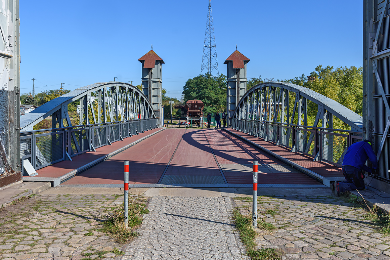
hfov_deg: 60.3
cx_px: 191
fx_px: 336
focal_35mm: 31
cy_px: 133
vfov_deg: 42.3
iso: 100
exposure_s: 1/320
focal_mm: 20
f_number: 8
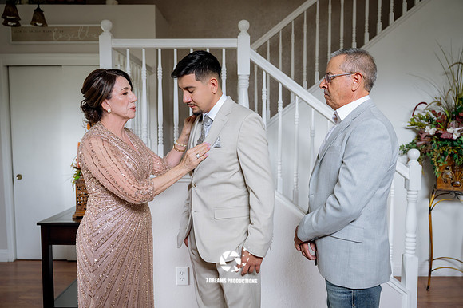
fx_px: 392
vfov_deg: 42.9
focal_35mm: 30
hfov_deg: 61.1
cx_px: 232
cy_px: 154
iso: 800
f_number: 3.2
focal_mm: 30.5
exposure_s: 1/100
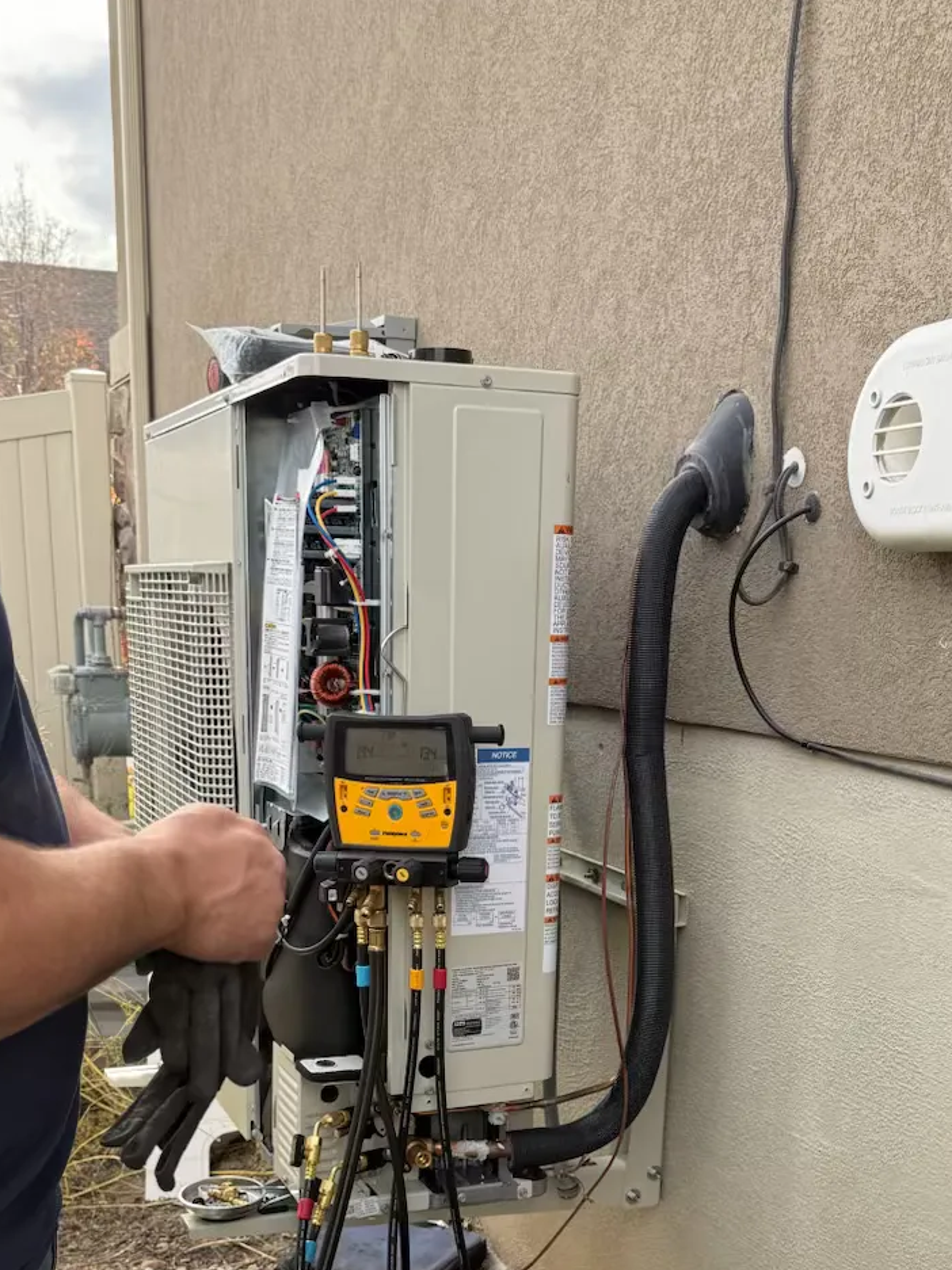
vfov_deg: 43.9
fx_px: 1504
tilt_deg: -14.3
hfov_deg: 35.1
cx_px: 479
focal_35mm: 41
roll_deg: -1.6
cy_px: 992
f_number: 1.78
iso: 80
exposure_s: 1/683
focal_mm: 6.76
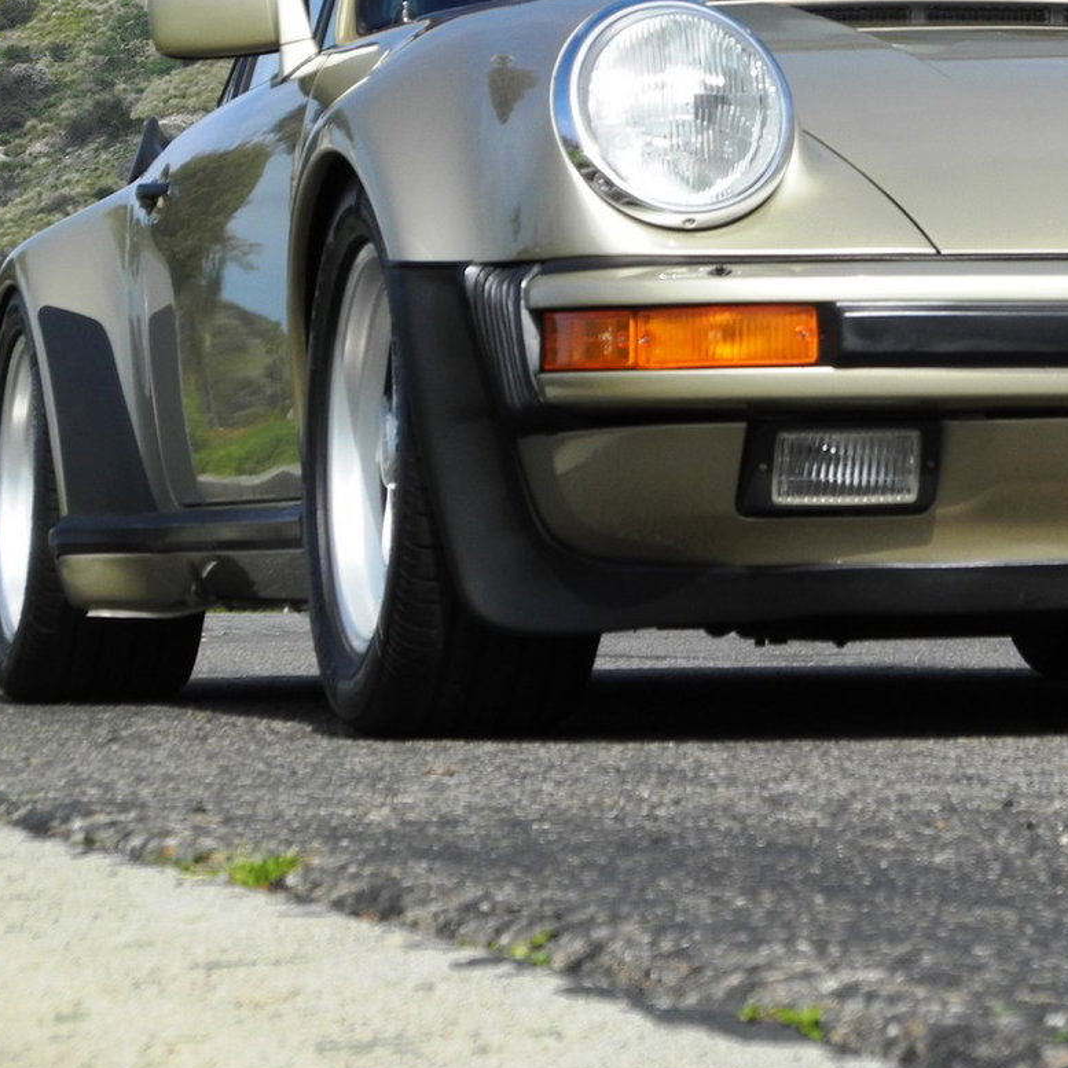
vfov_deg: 10.0
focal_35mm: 174
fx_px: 6074
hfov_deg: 10.0
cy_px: 265
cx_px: 1067
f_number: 4.5
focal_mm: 18.1
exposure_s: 1/810
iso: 100
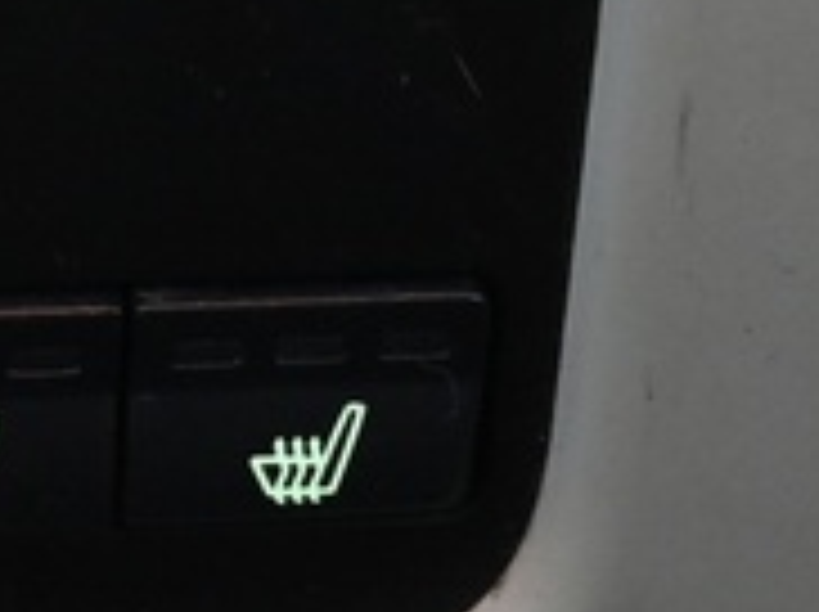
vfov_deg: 5.4
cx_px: -396
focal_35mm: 275
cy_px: 274
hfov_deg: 7.1
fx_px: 6498
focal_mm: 32
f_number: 4
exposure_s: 1/13
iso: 2000
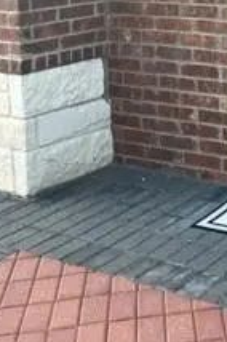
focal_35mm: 81
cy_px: -29
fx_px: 769
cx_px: 296
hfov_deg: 15.9
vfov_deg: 23.6
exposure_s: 1/215
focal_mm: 5.1
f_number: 1.6
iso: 40
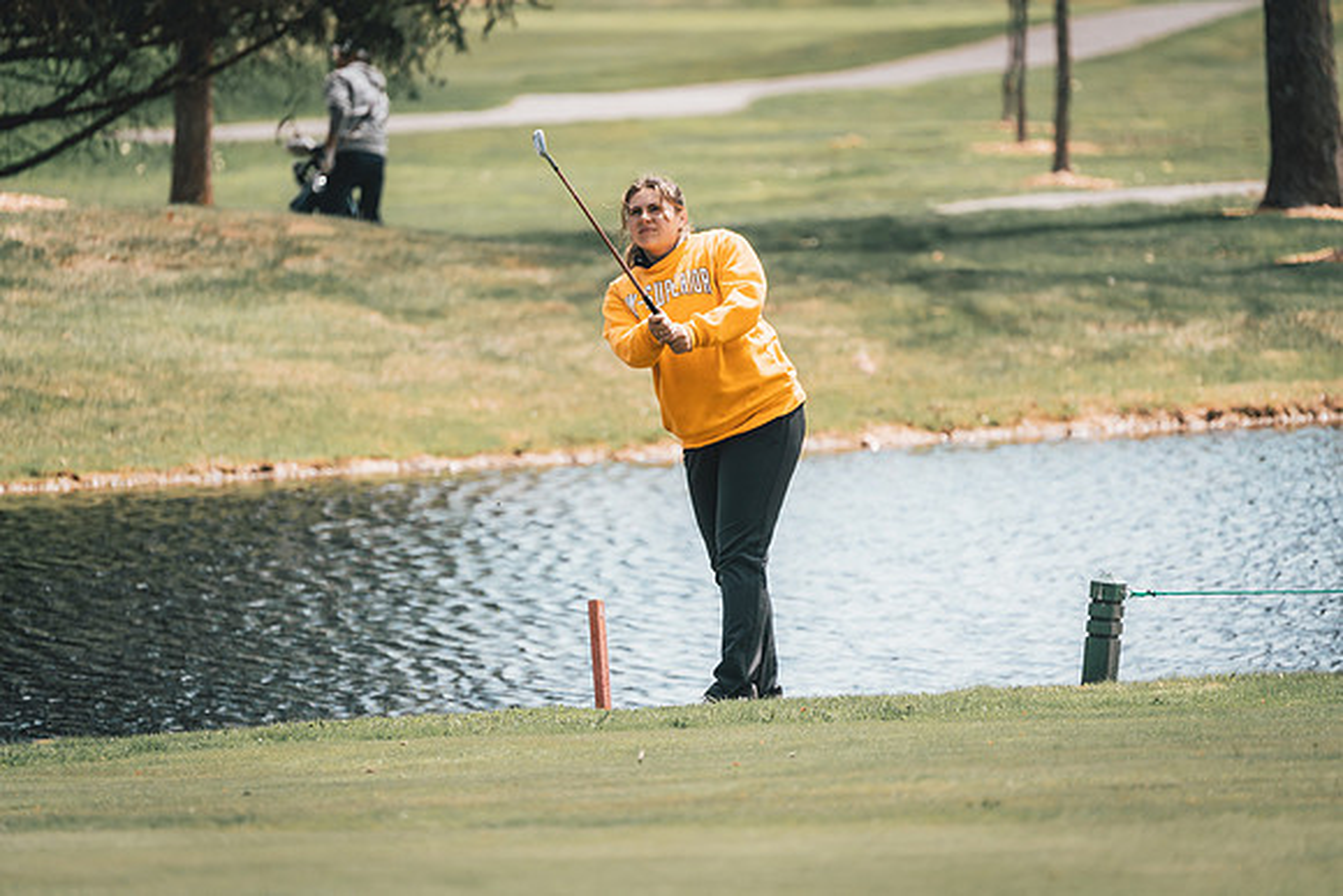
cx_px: 672
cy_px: 448
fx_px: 15254
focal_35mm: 409
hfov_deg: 5.0
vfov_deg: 3.4
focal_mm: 394
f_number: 6.3
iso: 640
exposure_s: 1/2000
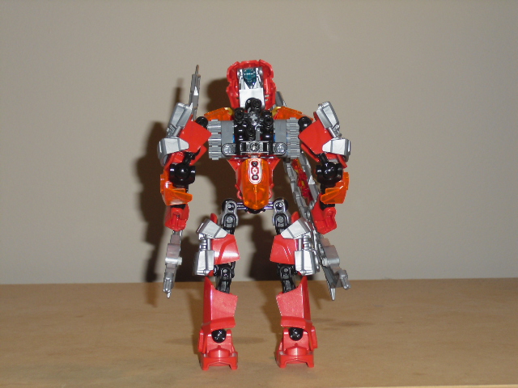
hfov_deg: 26.7
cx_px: 259
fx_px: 1092
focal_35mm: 73
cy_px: 194
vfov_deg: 20.2
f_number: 4.6
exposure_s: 1/60
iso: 200
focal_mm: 13.1
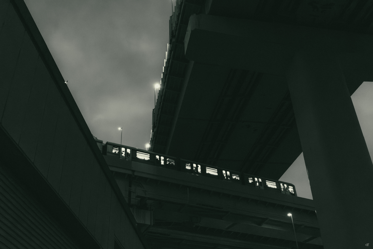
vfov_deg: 33.4
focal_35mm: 40
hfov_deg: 48.5
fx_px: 414
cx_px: 186
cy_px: 124
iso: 16000
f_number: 4
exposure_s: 1/100
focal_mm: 26
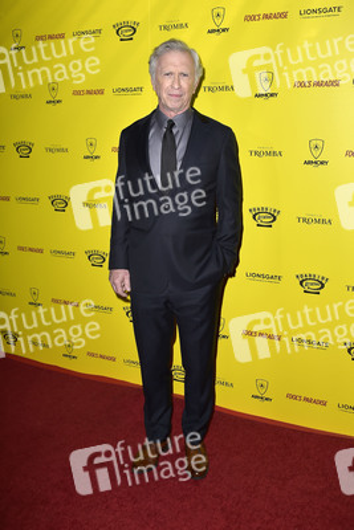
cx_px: 177
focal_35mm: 32
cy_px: 265
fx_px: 472
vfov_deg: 58.7
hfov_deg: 41.1
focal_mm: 32
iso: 250
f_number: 6.3
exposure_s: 1/250
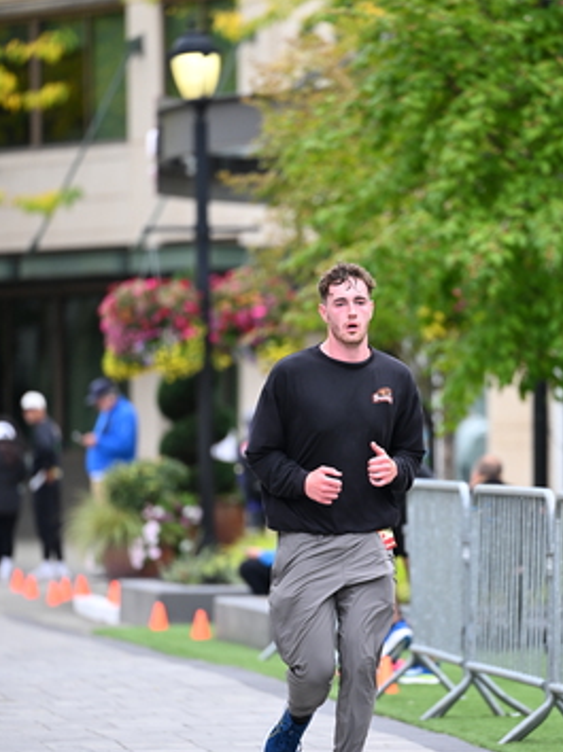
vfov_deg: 6.6
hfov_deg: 5.0
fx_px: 6492
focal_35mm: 299
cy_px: 412
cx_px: 379
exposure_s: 1/1600
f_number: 2.8
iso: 640
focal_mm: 200
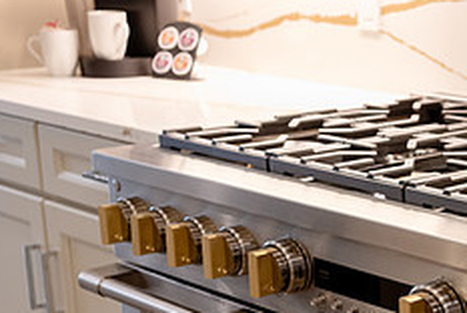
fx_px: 1130
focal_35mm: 87
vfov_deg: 15.7
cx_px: 567
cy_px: 214
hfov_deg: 21.6
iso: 800
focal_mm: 35
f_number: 4
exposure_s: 1/60
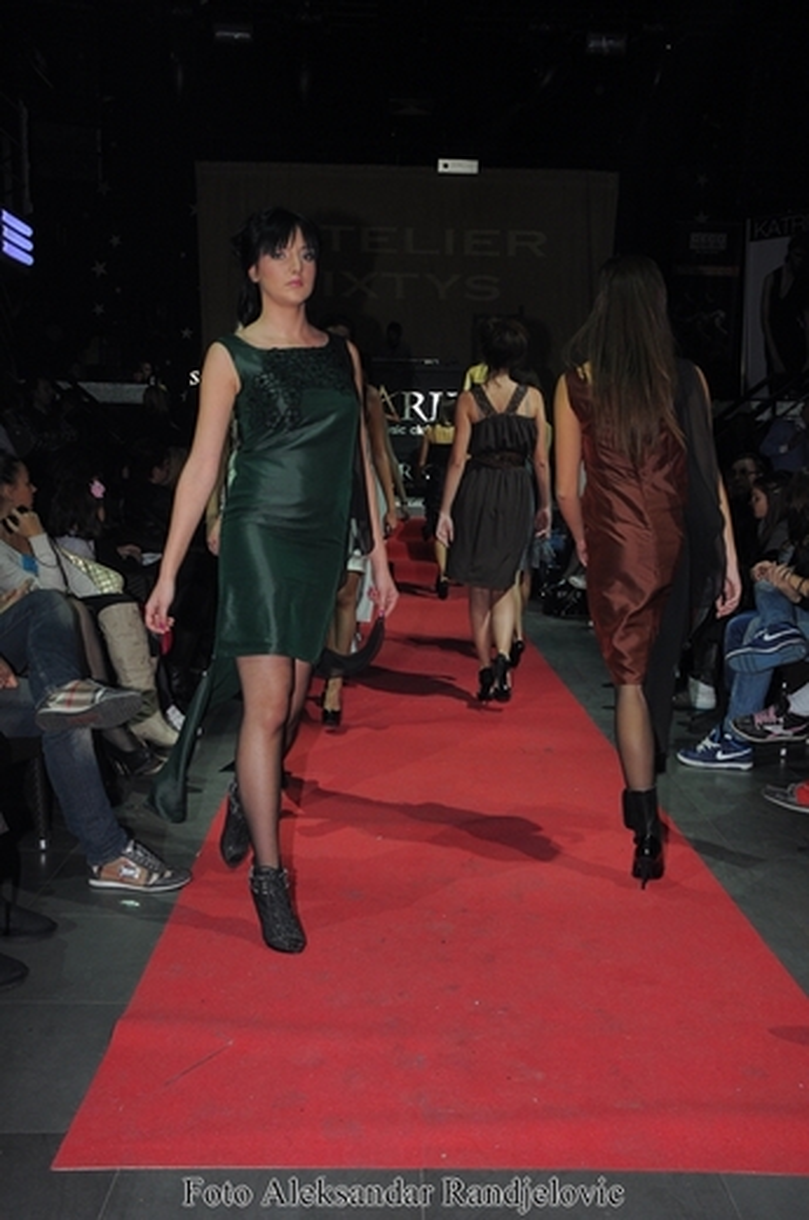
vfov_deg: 53.2
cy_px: 610
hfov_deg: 36.8
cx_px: 404
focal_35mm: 36
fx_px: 1217
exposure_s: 1/60
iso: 500
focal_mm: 24
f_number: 7.1
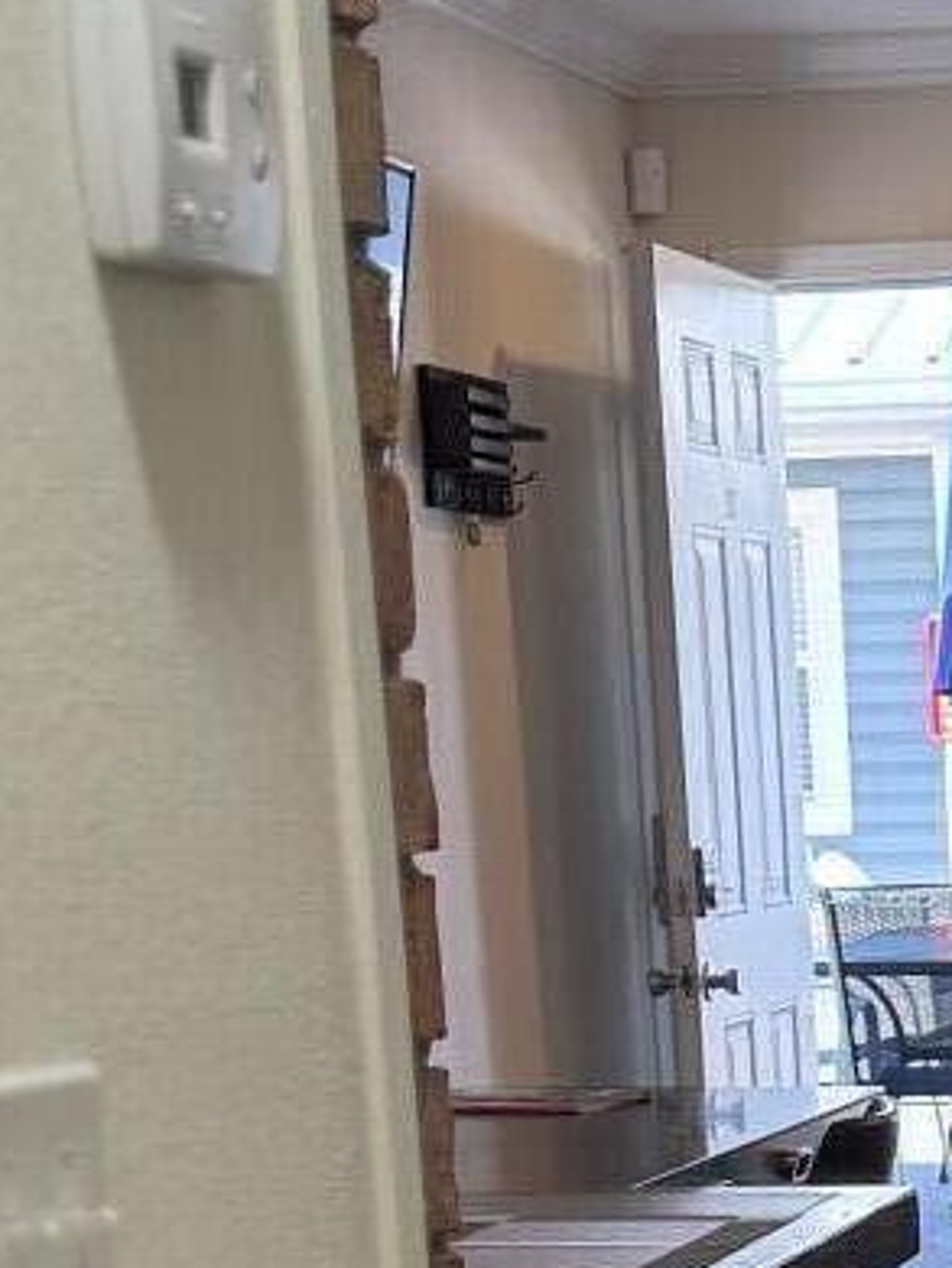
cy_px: 1876
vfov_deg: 14.9
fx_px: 4505
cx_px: 1124
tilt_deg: -13.3
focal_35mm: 123
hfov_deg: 11.8
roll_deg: +2.4
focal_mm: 6.76
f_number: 1.78
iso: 100
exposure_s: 1/143
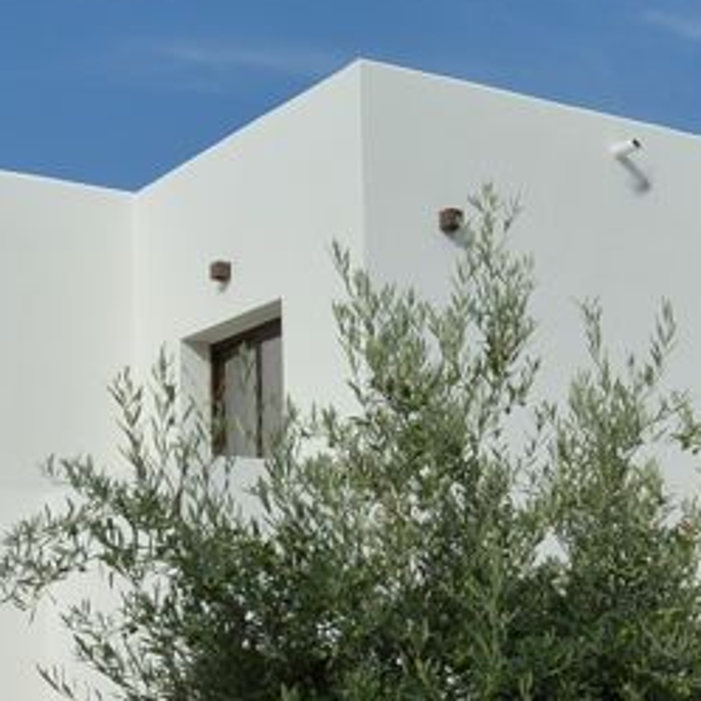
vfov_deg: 23.9
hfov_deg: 24.7
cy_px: 645
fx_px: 1604
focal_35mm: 70
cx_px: 334
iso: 100
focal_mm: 11
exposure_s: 1/1000
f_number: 4
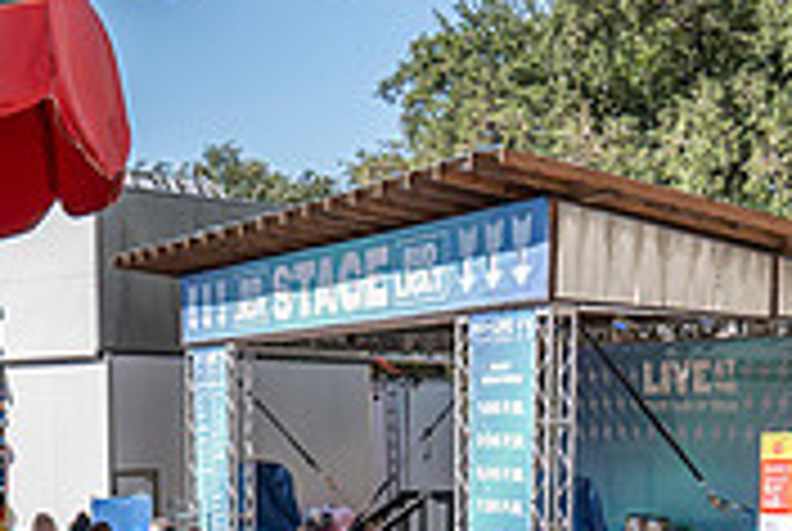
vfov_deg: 16.0
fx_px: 1741
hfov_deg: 25.6
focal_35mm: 79
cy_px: 772
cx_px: 396
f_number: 4.5
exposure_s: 1/400
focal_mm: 24
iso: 100
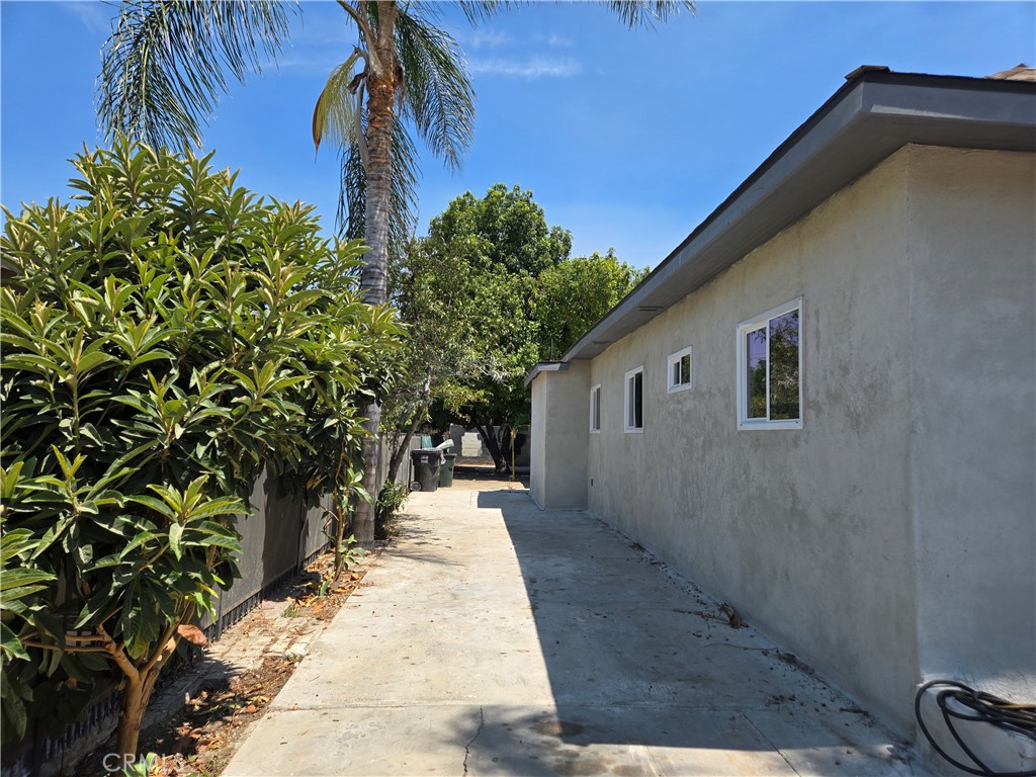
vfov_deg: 58.9
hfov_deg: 73.9
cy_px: 388
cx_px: 518
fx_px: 688
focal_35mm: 23
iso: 25
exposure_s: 1/1513
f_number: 1.8
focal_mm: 5.4
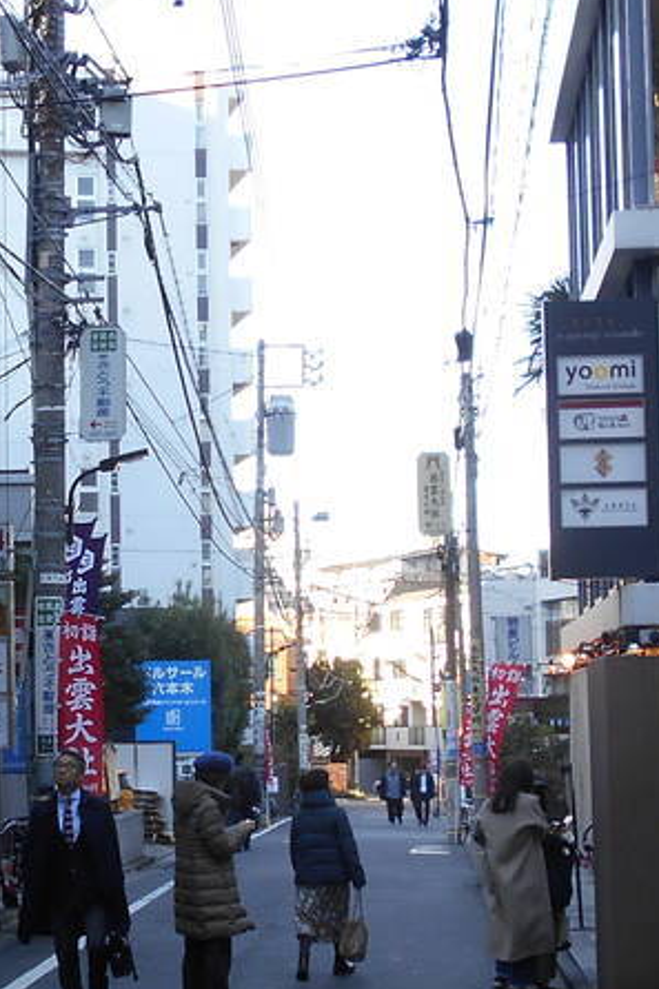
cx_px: 69
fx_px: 2308
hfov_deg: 16.1
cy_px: 572
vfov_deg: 24.2
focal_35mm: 84
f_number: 3.4
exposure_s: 1/100
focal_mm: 5.1
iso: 80
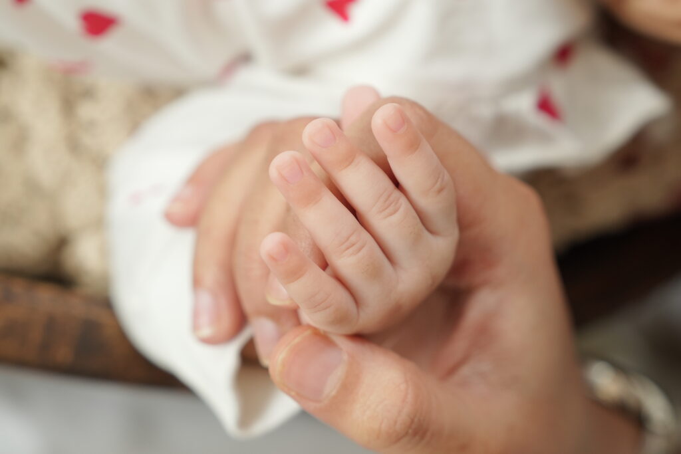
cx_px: 340
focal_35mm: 105
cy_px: 227
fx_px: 1986
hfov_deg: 19.5
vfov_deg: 13.0
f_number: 3.5
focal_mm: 70
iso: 800
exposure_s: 1/160
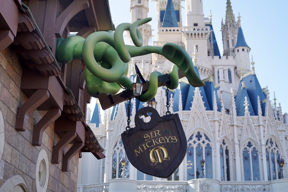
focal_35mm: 50
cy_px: 96
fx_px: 400
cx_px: 144
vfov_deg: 27.0
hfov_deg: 39.6
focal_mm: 50
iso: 100
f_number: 5.6
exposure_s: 1/125
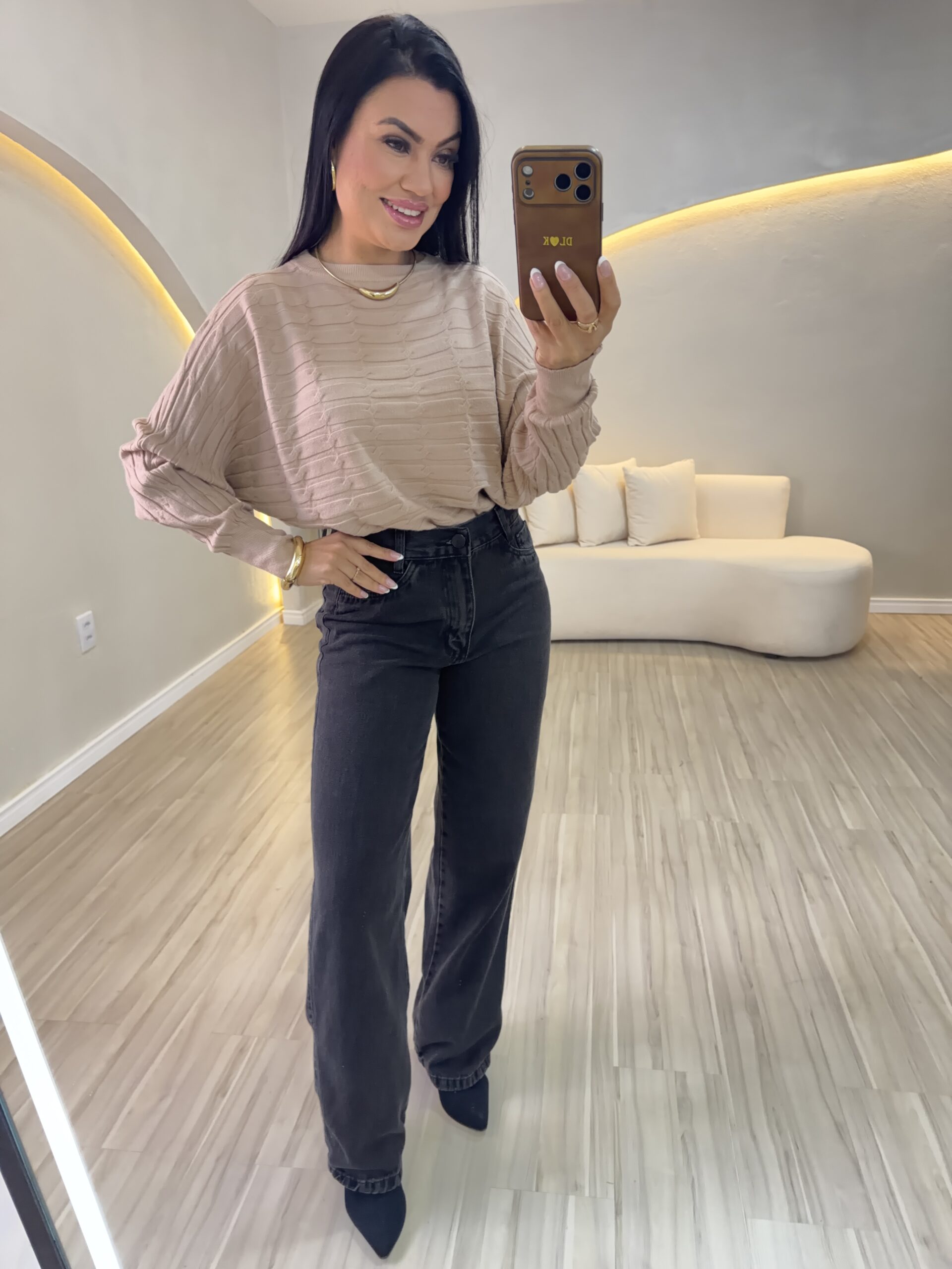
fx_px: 880
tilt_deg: -34.6
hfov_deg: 56.8
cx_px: 476
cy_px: 634
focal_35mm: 24
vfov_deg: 71.6
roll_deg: +4.6
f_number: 1.78
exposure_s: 1/60
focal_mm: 6.76
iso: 250
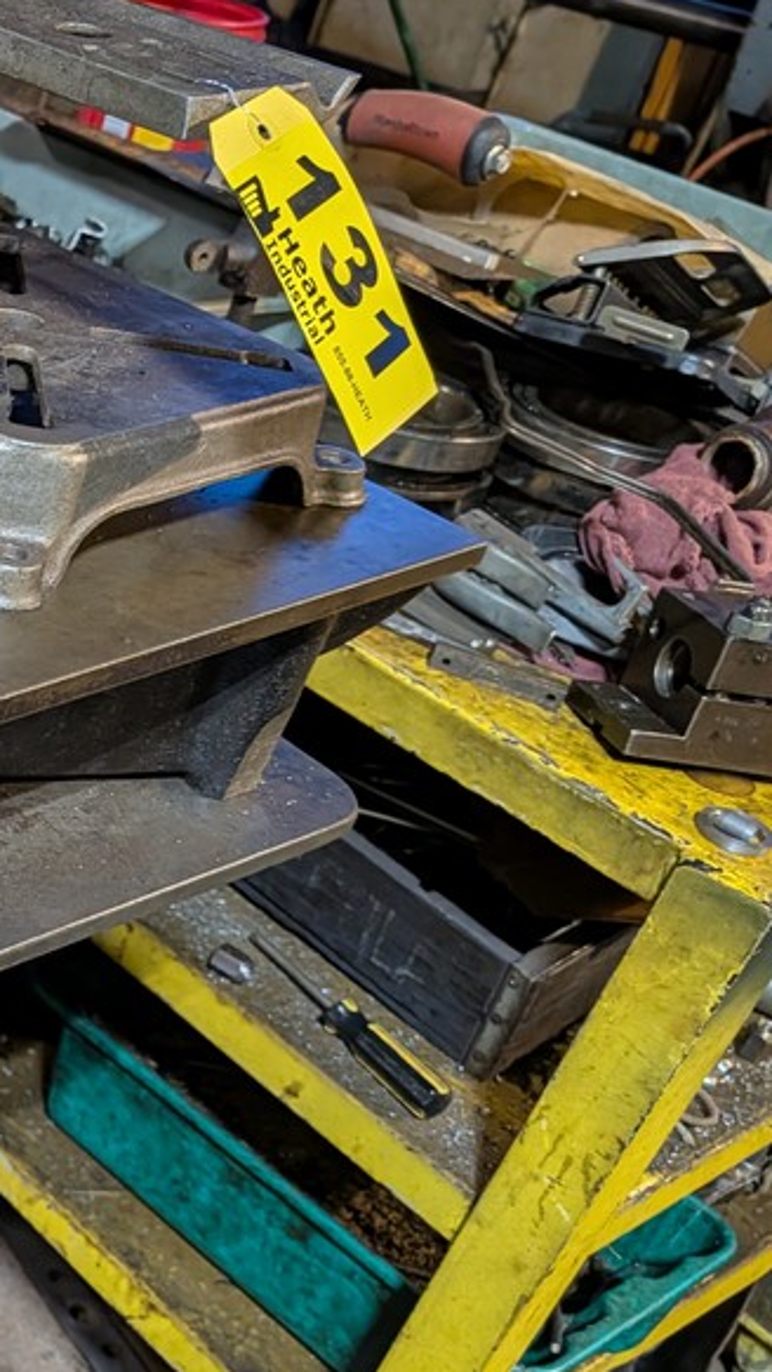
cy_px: 799
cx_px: -358
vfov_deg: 44.4
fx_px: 1674
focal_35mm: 46
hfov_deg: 22.0
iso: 276
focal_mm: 6.9
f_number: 1.68
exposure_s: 1/120
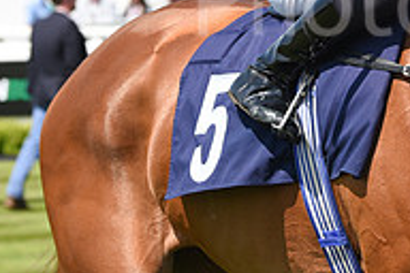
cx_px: 474
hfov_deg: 6.2
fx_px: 3781
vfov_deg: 4.1
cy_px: -99
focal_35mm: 332
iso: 320
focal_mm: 110
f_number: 5.6
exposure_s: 1/1250
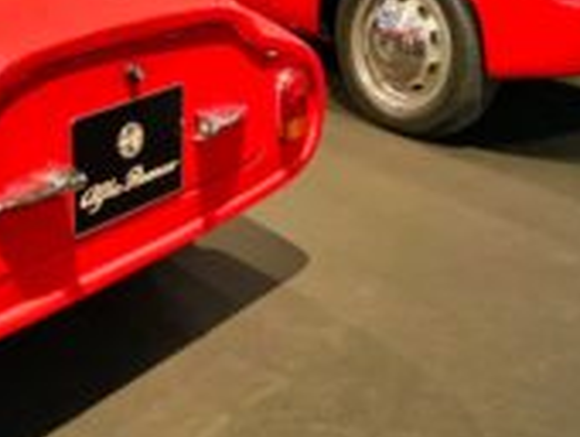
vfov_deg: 26.3
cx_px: 89
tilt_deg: -15.7
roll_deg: +1.0
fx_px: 923
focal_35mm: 55
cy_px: 106
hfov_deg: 33.5
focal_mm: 4.25
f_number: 1.8
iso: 320
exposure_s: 1/33
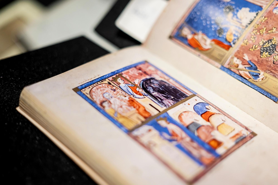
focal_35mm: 50
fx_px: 386
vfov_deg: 27.0
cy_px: 92
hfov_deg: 39.6
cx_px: 139
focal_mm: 50
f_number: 1.4
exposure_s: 1/1600
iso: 1000
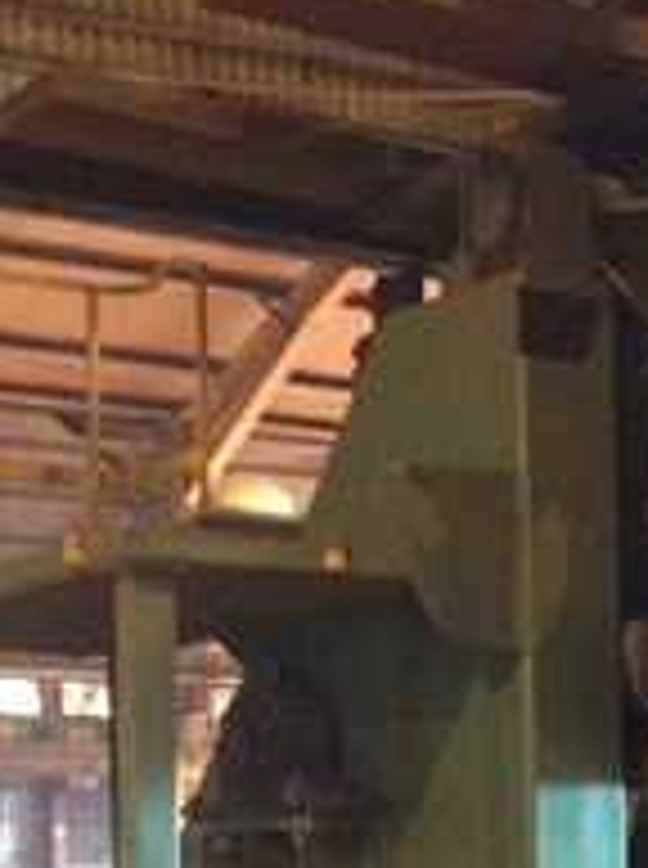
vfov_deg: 17.7
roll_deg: +3.0
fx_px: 2730
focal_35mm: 109
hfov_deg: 12.8
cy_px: 819
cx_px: 1004
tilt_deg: +1.3
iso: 500
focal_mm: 4.28
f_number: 2.4
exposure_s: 1/15
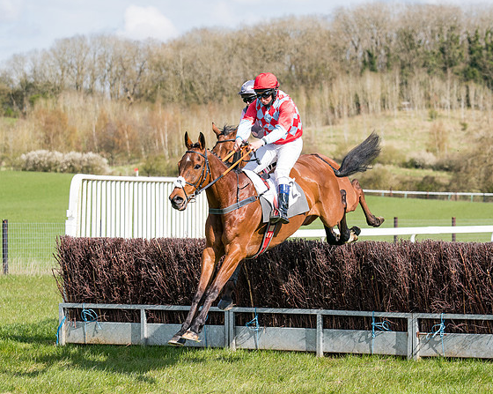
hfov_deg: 11.4
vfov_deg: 9.1
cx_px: 275
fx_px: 2478
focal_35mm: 170
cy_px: 202
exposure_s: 1/2000
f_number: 4.5
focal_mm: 118
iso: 400
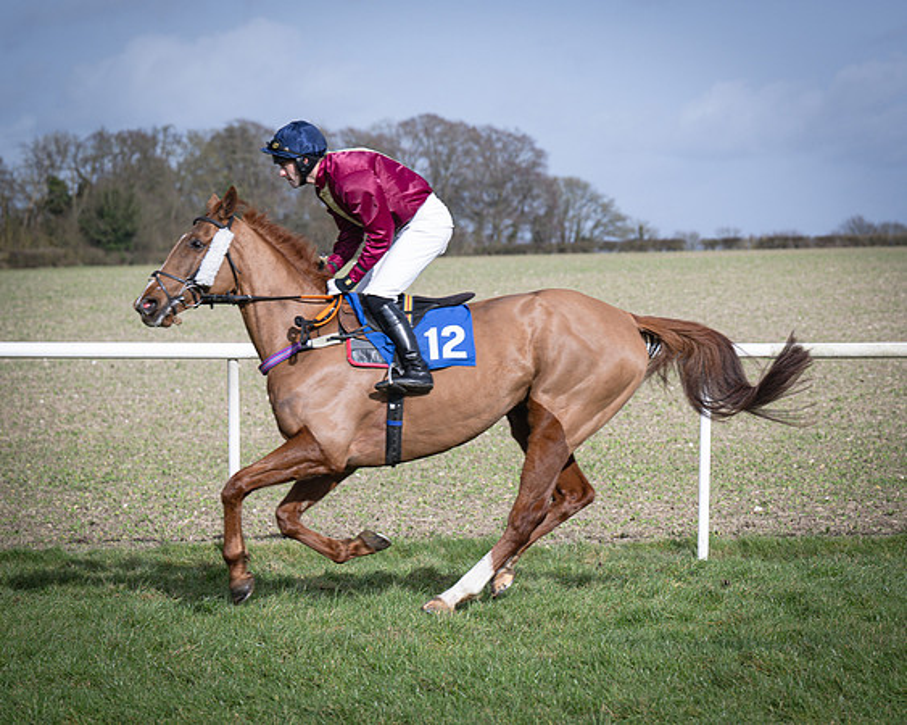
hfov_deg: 12.9
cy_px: 502
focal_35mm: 149
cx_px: 661
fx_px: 4003
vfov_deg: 10.3
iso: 200
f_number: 4
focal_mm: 89
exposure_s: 1/2000
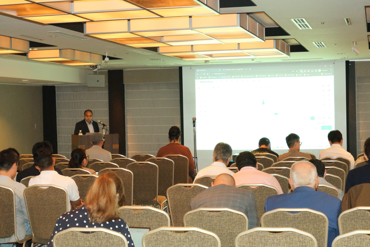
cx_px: 185
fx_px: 699
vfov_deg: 20.0
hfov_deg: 29.7
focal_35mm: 68
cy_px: 124
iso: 12800
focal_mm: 45
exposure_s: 1/70
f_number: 5.6
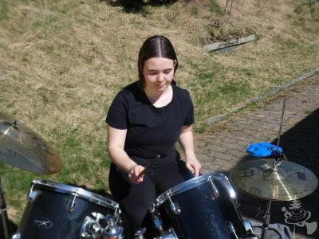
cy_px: 120
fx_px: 396
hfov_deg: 43.9
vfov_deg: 33.6
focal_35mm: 43
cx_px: 160
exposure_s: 1/1000
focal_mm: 7.8
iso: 80
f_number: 3.7
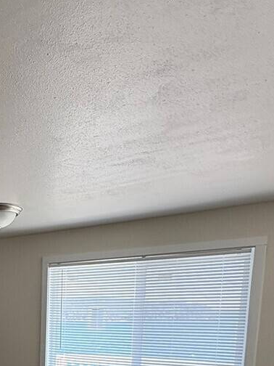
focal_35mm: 40
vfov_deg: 40.1
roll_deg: -0.6
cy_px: 380
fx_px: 422
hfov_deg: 31.6
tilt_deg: -5.4
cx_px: -31
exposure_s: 1/133
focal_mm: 2.22
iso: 125
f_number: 2.2
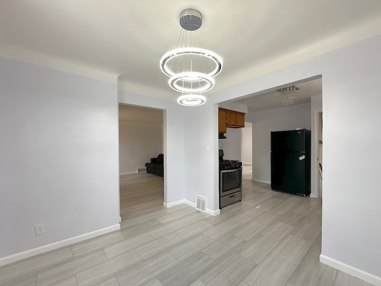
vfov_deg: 81.7
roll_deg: +0.4
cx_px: 197
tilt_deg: -0.2
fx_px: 165
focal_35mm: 15
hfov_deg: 98.1
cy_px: 148
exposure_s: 1/120
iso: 200
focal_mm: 2.22
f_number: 2.2
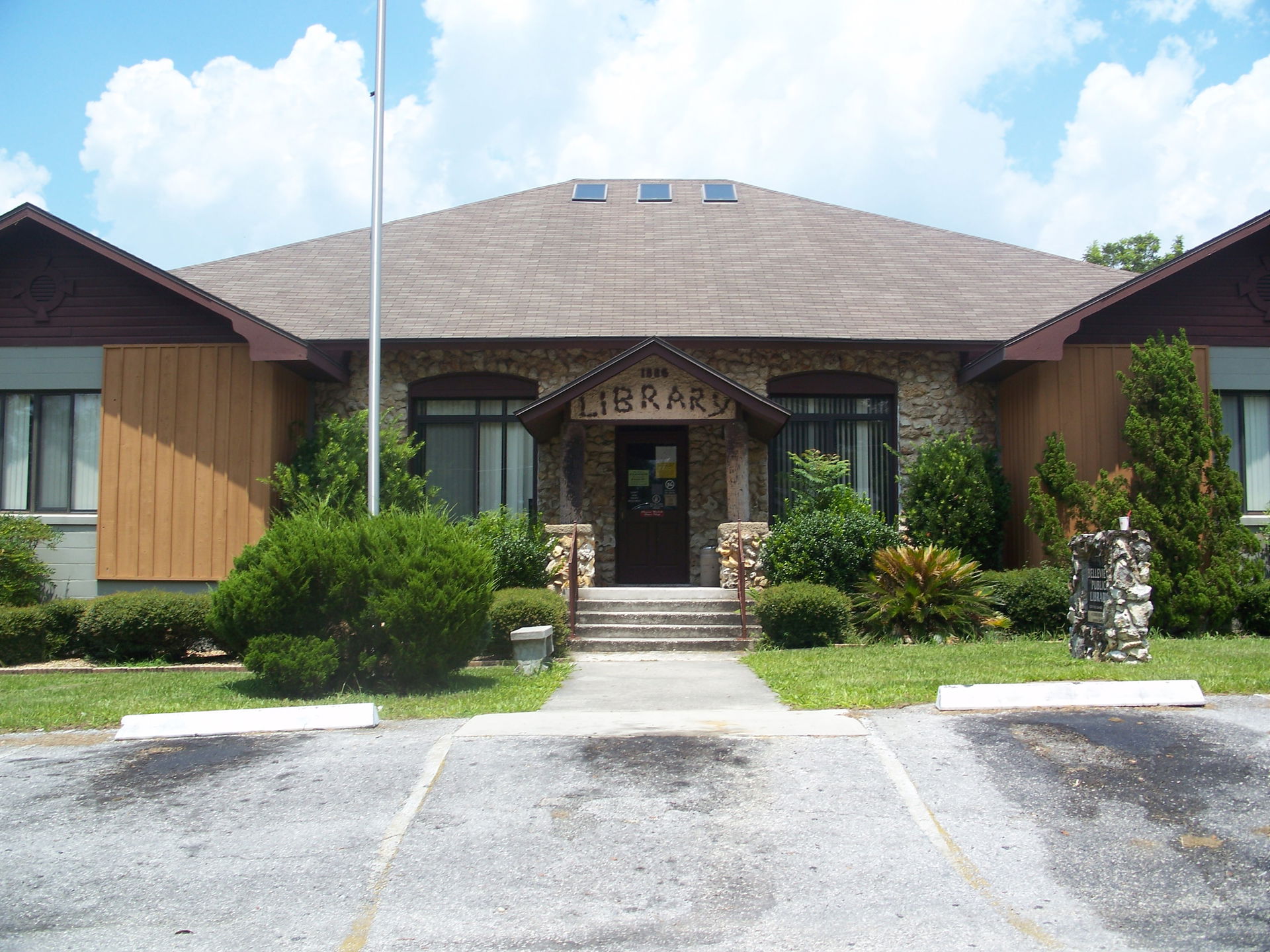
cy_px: 476
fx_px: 1357
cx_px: 635
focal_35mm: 37
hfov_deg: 50.1
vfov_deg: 38.7
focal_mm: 7.8
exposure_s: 1/400
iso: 64
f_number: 4
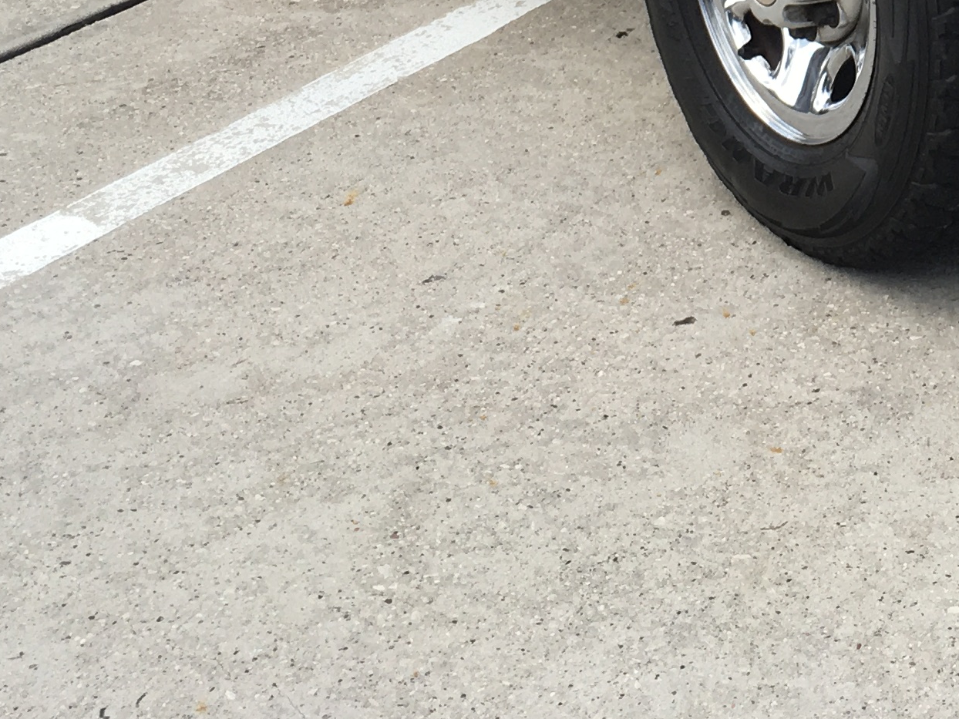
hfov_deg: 19.9
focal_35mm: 94
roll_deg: -0.9
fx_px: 2604
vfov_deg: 14.5
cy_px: -416
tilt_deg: -13.6
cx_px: 1080
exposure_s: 1/469
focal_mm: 4.15
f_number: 2.2
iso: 25
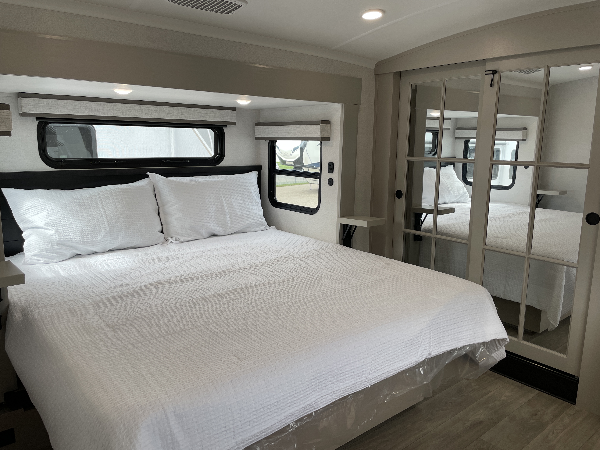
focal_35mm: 26
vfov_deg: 53.1
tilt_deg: -9.6
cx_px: 300
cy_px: 225
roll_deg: -0.6
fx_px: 451
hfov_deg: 67.3
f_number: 1.6
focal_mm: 4.2
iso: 50
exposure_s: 1/121
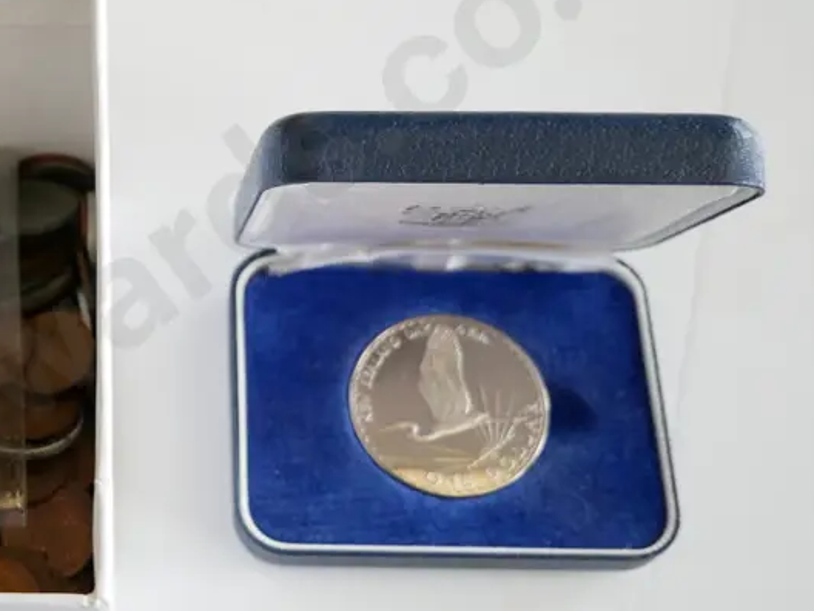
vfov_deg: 22.2
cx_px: 71
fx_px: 1552
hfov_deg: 28.2
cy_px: 343
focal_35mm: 66
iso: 640
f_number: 4
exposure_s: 1/60
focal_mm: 17
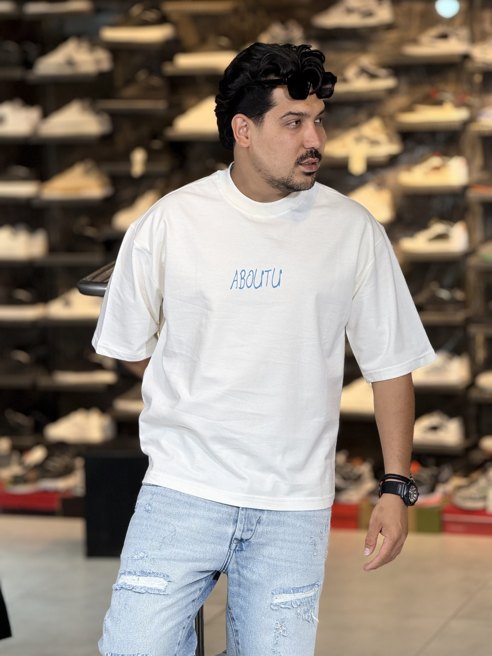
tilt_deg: -5.1
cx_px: 246
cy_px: 328
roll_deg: +0.9
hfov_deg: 12.3
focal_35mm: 120
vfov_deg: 16.4
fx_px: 2274
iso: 100
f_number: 2.8
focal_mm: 15.66
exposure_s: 1/100
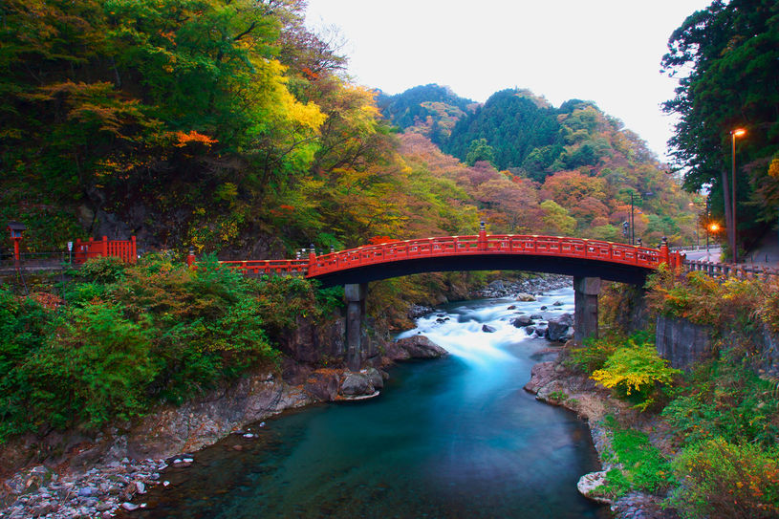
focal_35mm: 24
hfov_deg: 73.8
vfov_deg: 53.1
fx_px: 519
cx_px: 390
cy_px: 260
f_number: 10
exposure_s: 8
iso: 50
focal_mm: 16
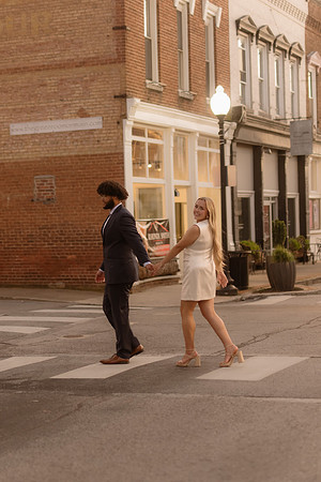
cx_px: 160
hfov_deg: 18.2
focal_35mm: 75
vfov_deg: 27.0
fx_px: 1003
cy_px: 241
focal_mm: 50
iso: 500
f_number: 1.4
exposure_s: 1/100
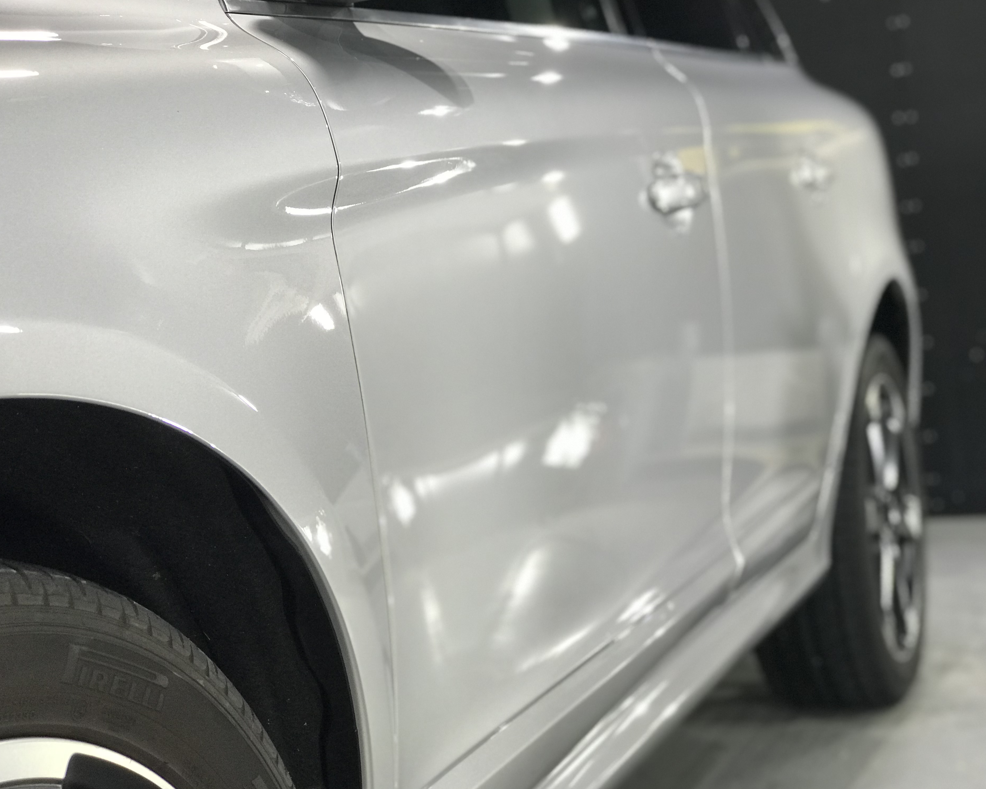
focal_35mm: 60
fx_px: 1751
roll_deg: +5.2
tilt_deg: -2.0
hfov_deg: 31.5
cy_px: 393
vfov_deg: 25.4
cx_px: 486
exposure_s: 1/60
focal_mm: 6.6
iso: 64
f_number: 2.8
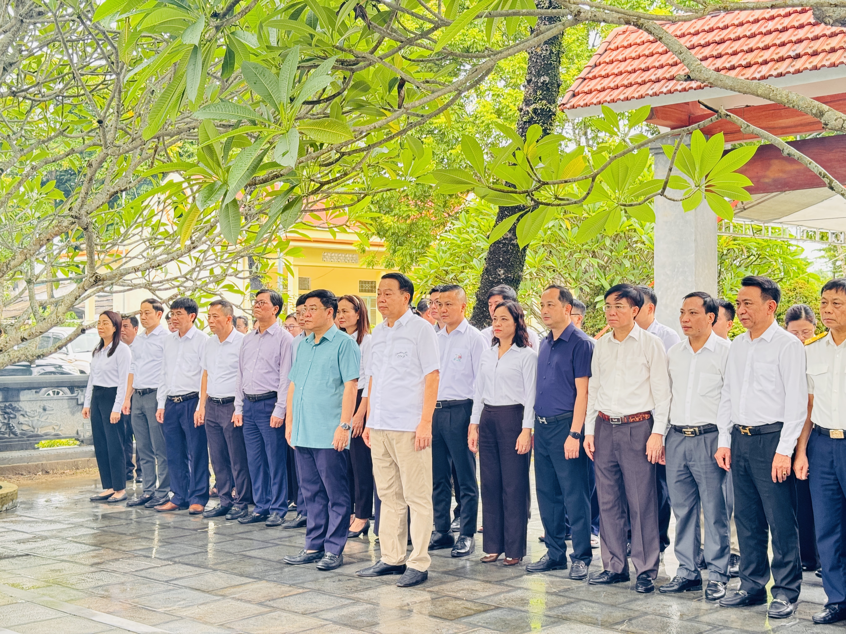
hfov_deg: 39.7
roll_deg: +0.5
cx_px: 423
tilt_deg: +1.2
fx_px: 1173
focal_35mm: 48
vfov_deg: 30.3
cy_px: 317
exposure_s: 1/60
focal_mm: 6.76
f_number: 1.78
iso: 100
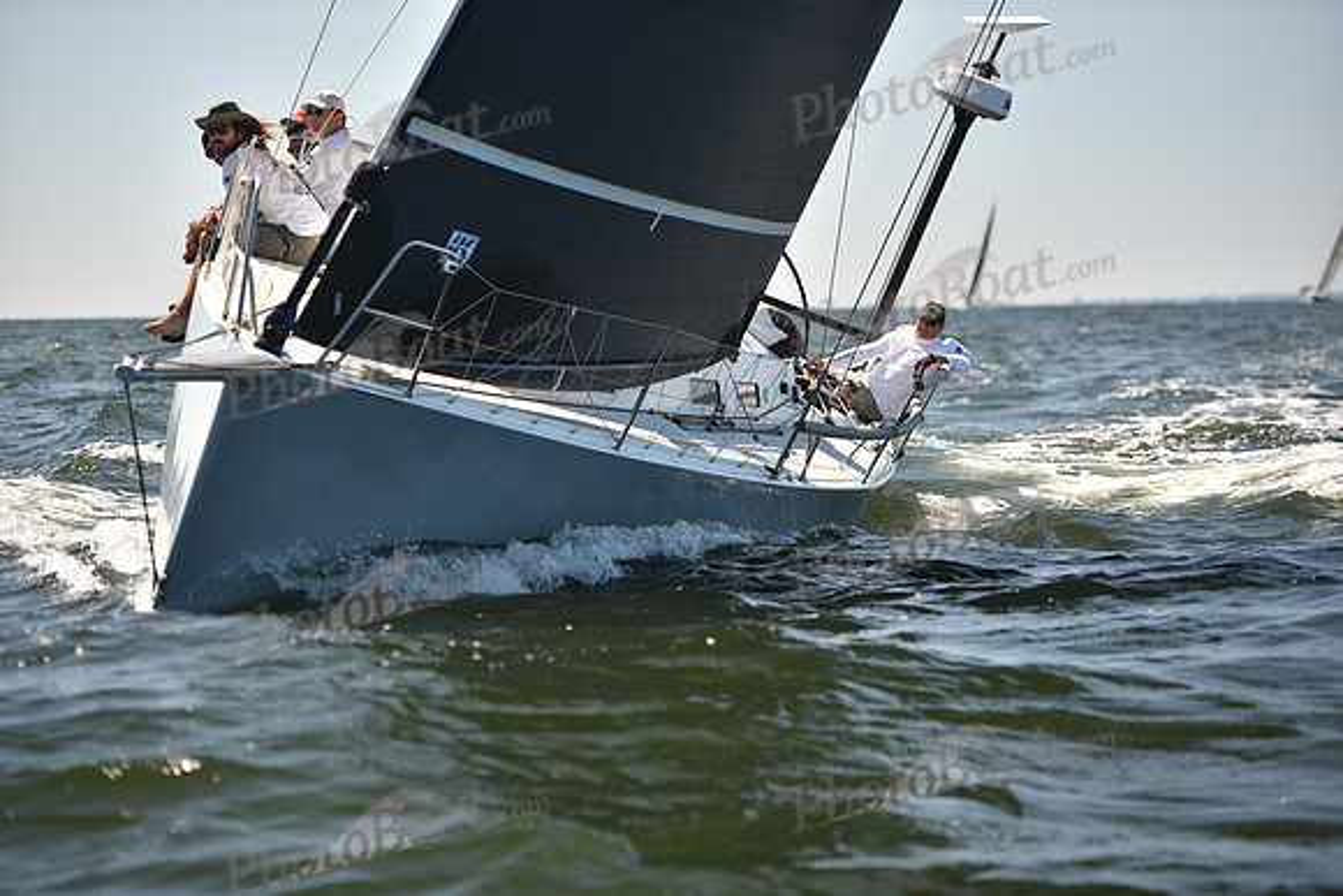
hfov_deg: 17.1
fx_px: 4478
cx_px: 672
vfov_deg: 11.4
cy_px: 448
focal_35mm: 120
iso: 250
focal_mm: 120
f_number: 2.8
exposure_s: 1/1000
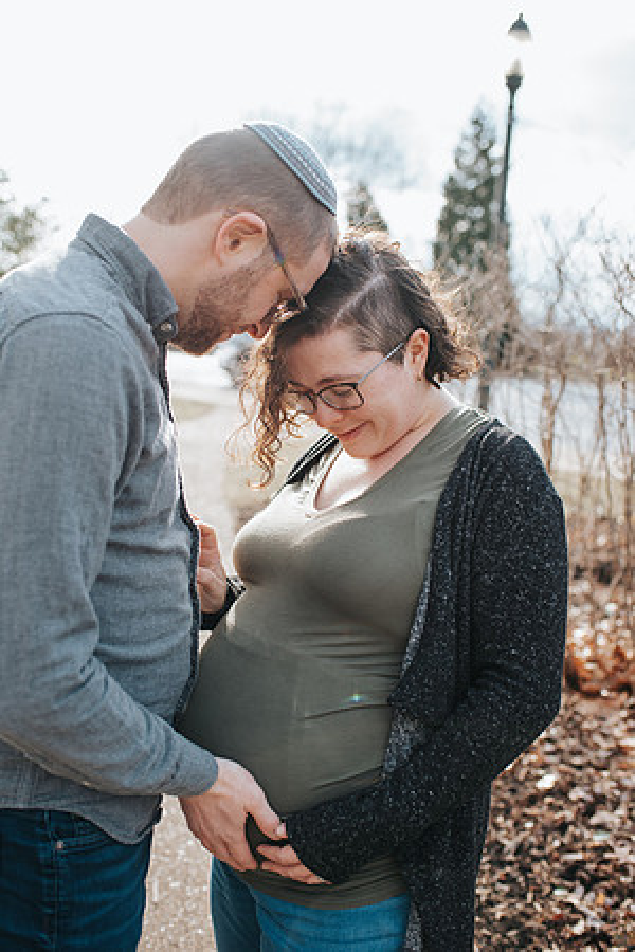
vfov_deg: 54.4
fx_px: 926
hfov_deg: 37.9
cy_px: 476
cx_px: 318
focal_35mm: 35
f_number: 3.2
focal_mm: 35
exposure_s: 1/800
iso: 280
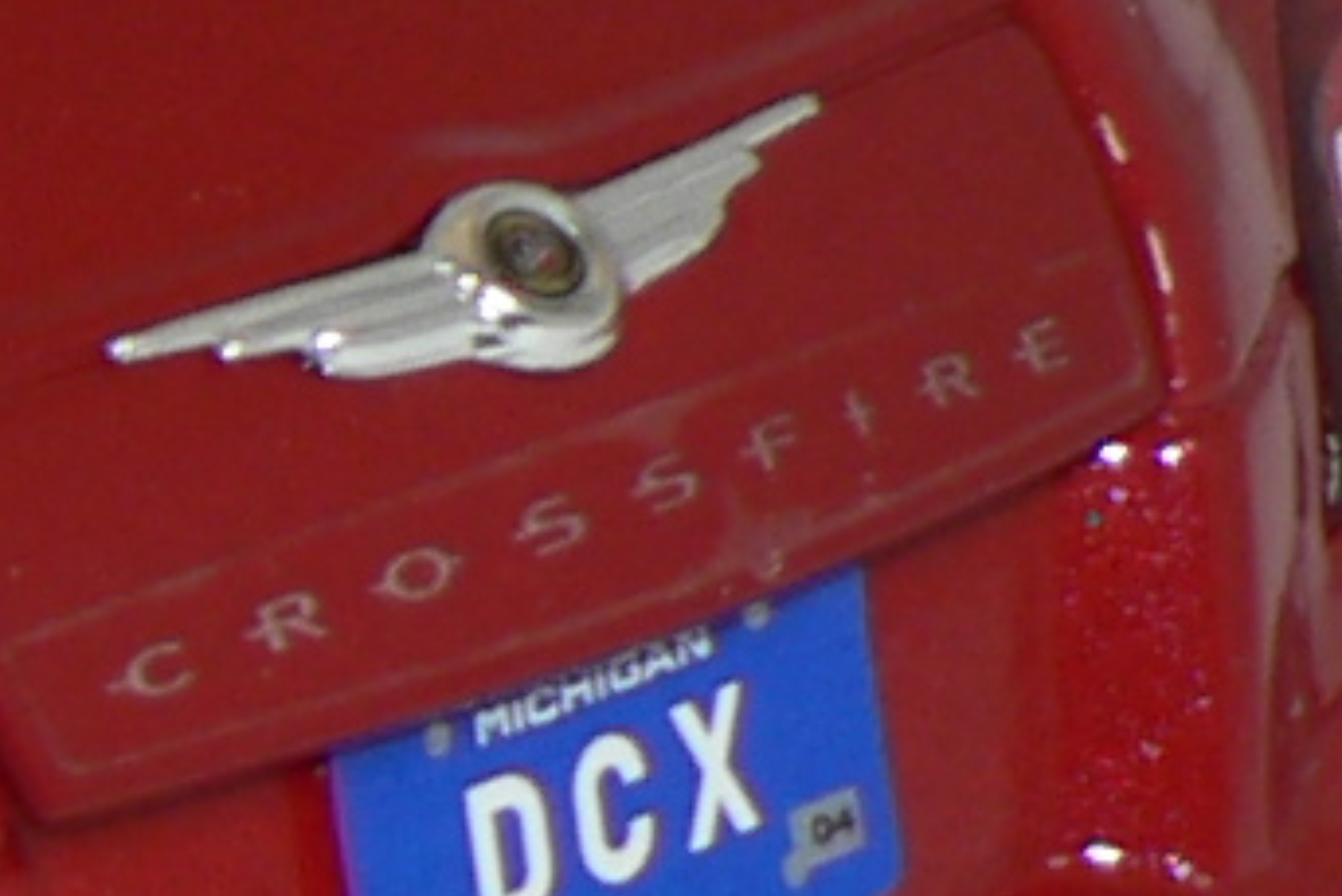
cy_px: -286
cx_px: -2367
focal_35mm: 598
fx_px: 22300
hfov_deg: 3.4
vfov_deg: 2.3
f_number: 3.2
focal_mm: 12.9
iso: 80
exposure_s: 1/60
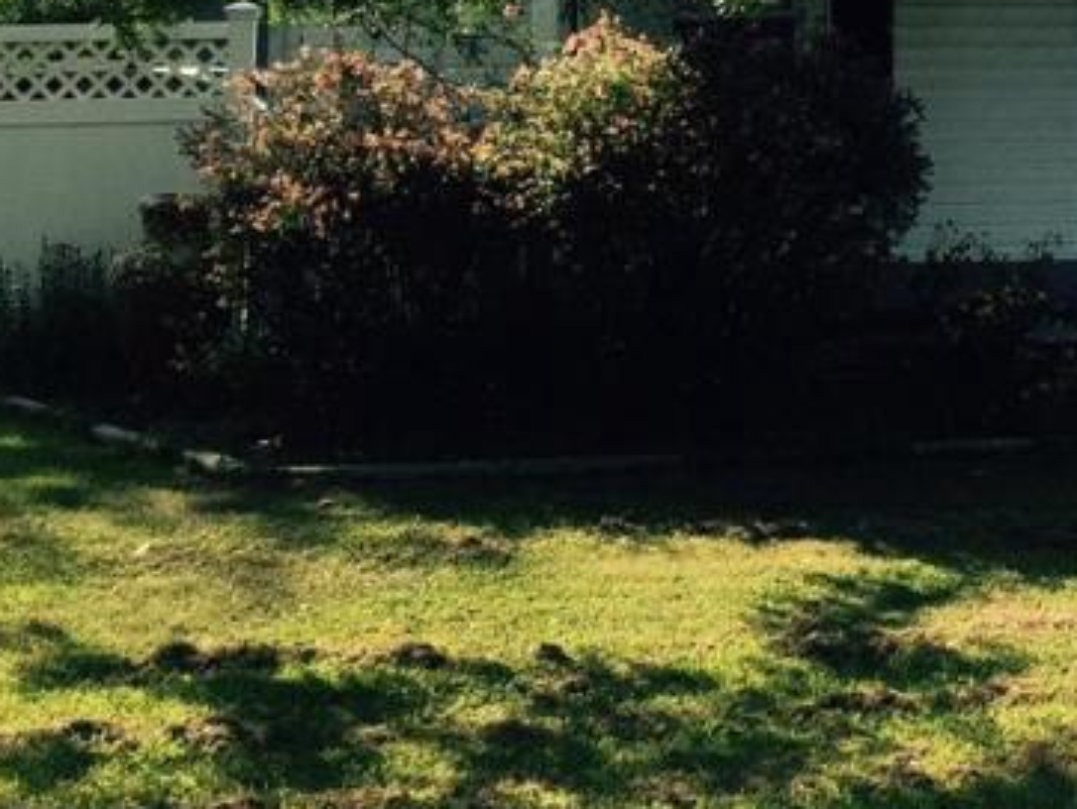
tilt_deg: +7.4
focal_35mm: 82
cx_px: 1077
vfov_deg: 16.8
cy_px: -283
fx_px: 2553
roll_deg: -0.5
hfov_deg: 22.9
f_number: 2.2
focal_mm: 4.15
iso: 32
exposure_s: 1/1163
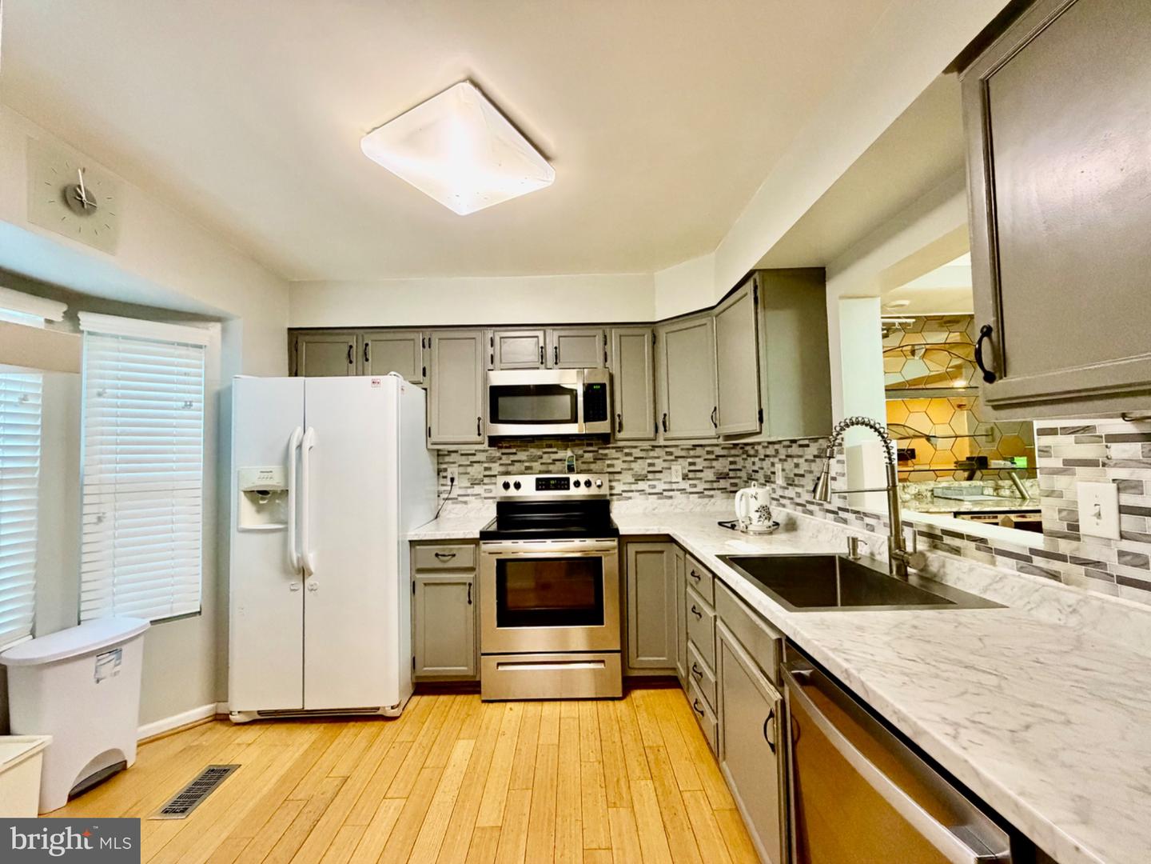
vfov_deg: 85.7
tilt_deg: +1.7
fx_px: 466
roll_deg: +1.6
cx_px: 576
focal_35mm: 14
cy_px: 432
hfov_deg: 102.1
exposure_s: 1/60
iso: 640
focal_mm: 2.22
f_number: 2.2
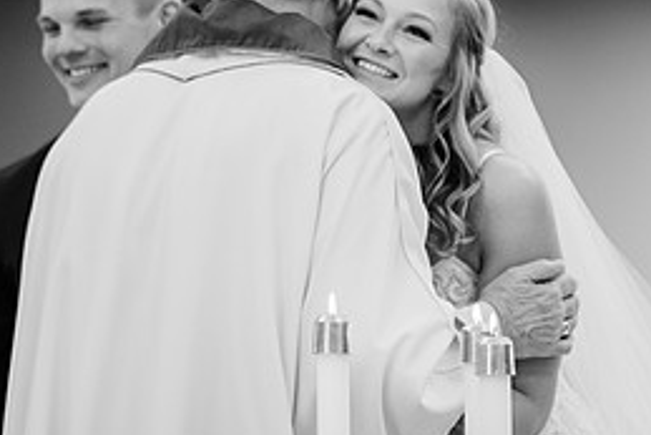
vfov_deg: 2.7
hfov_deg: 4.1
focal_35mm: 508
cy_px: 195
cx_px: 401
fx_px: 9191
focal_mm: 200
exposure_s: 1/250
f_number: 2.8
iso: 1000
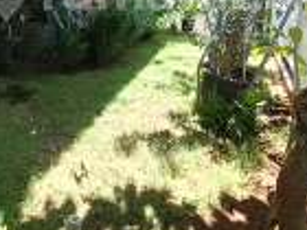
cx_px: 138
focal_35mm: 41
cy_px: -9
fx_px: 364
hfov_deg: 45.7
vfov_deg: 31.9
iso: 64
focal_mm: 1.68
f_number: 2.2
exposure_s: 1/132
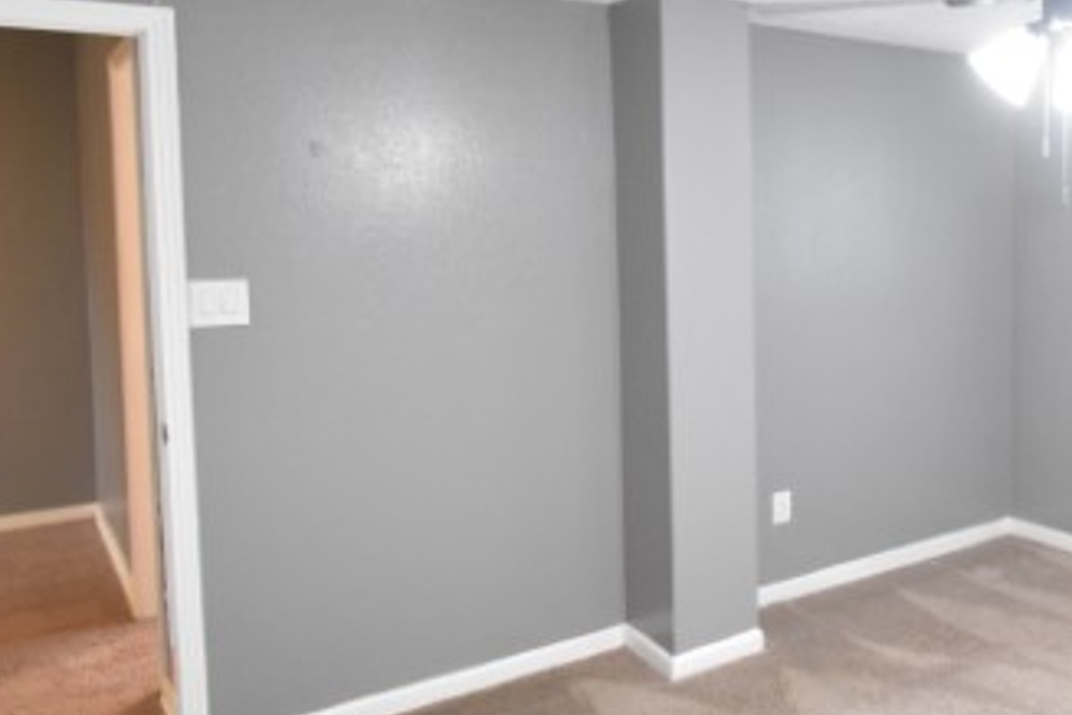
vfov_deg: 39.7
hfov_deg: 48.6
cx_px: 1036
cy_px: 262
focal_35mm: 33
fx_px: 983
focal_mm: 10
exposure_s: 1/60
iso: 2500
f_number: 3.5
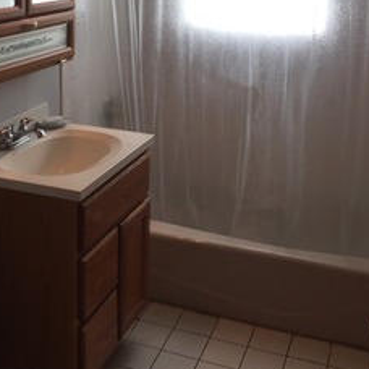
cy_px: 83
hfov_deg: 31.6
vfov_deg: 31.0
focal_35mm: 54
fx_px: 651
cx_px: 151
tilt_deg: -11.0
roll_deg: -0.2
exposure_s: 1/60
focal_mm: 4.15
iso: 32
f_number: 2.2
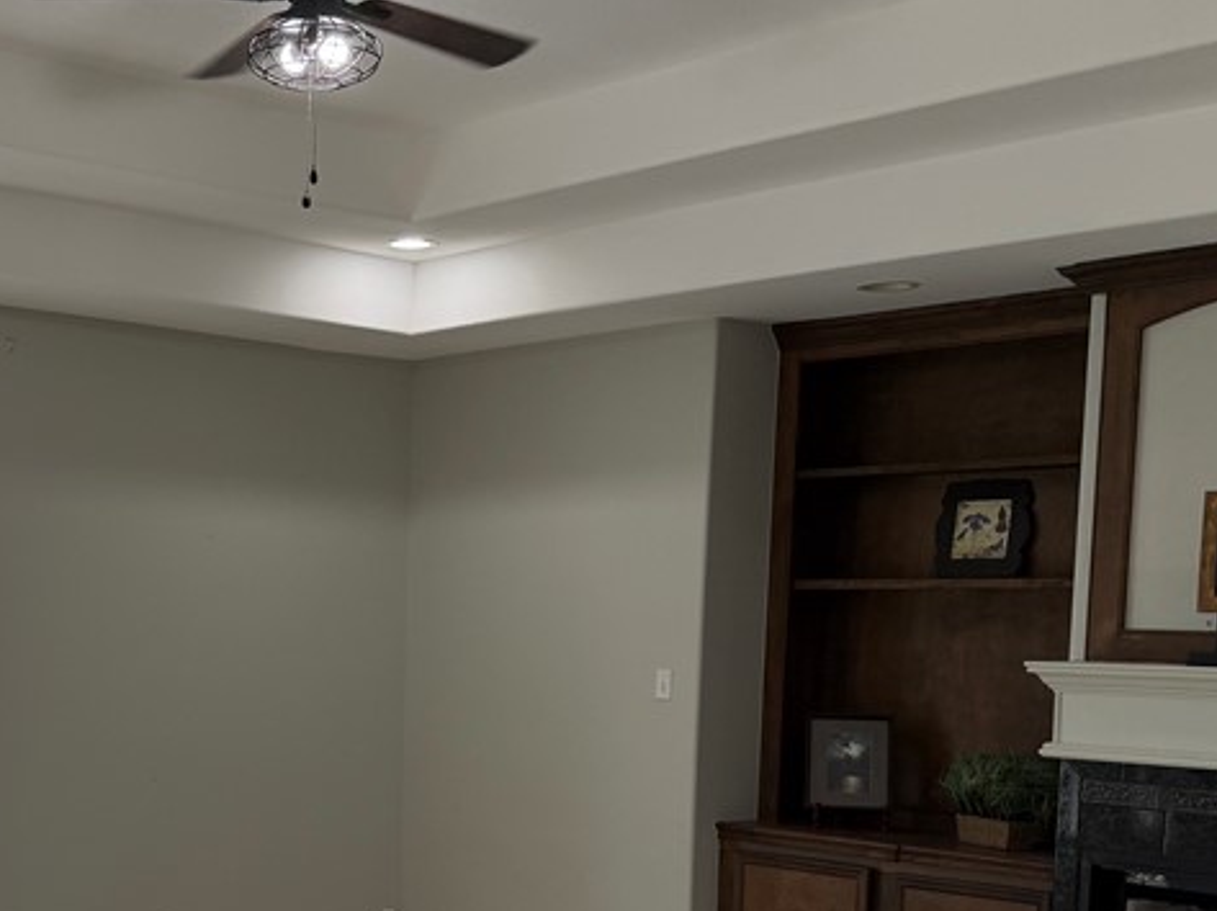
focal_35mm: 52
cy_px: 762
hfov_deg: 34.9
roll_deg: -1.4
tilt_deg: -4.4
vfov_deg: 27.3
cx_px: 136
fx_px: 1827
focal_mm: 6.76
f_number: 1.78
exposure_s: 1/188
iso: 100
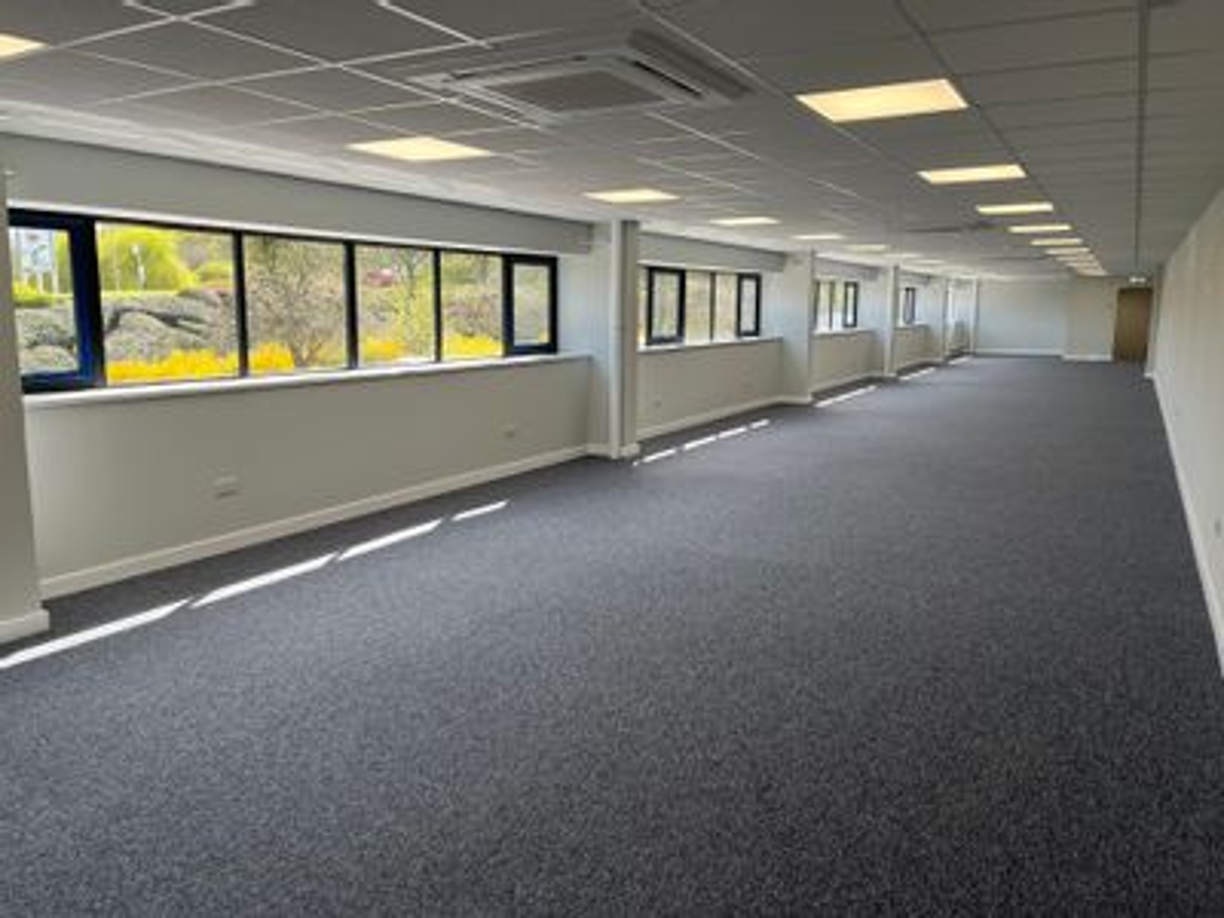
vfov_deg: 53.1
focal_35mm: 26
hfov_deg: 67.3
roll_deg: -0.1
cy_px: 459
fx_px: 919
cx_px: 612
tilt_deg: -10.3
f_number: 1.6
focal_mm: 5.1
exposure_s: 1/415
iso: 50
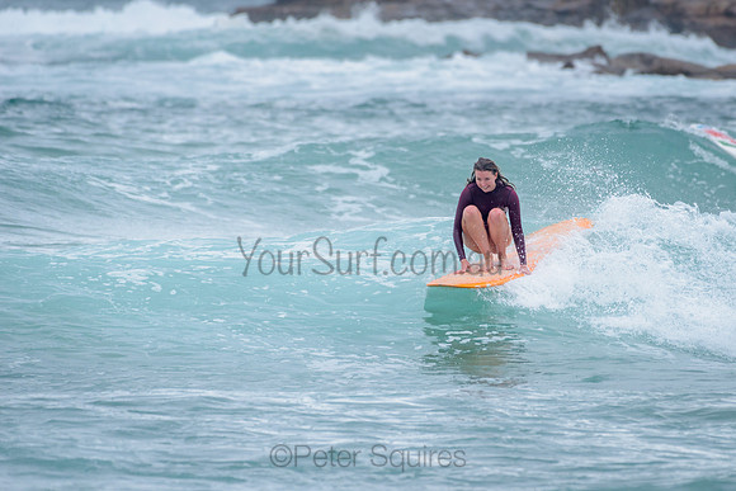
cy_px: 223
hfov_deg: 3.4
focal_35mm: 613
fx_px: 12539
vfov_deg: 2.2
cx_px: 451
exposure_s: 1/1250
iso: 720
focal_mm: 500
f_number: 5.6
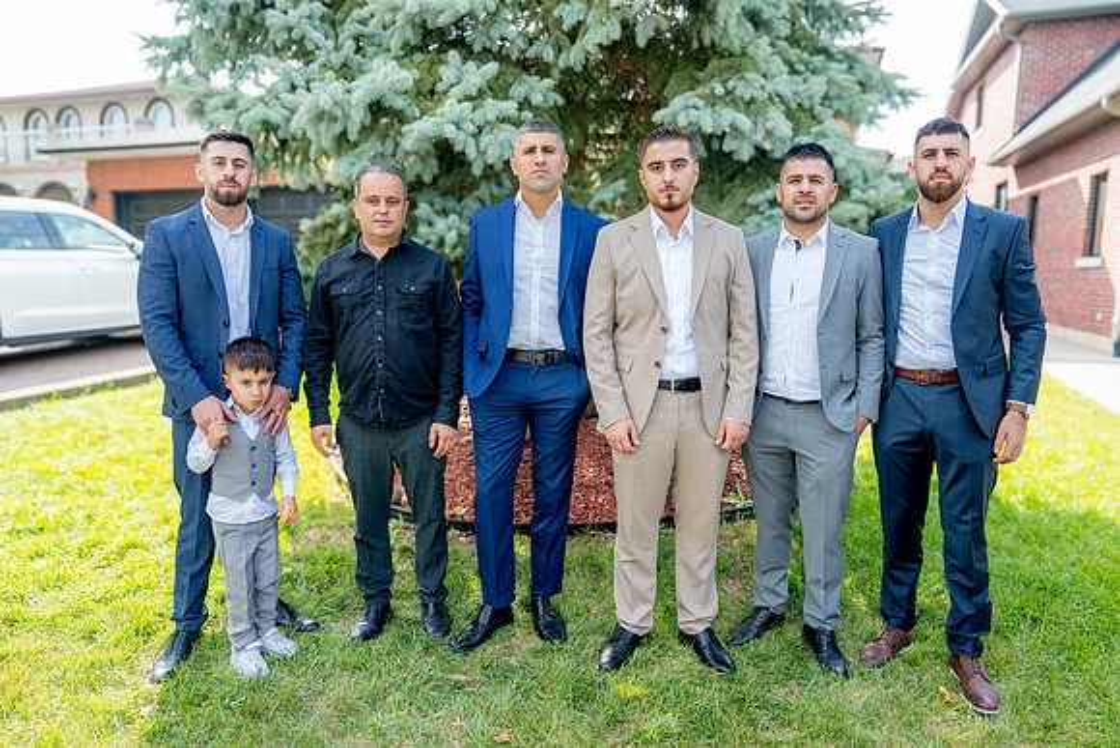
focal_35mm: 24
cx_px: 560
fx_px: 747
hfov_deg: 73.7
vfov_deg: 53.2
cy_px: 374
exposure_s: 1/320
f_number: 5
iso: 320
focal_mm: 24
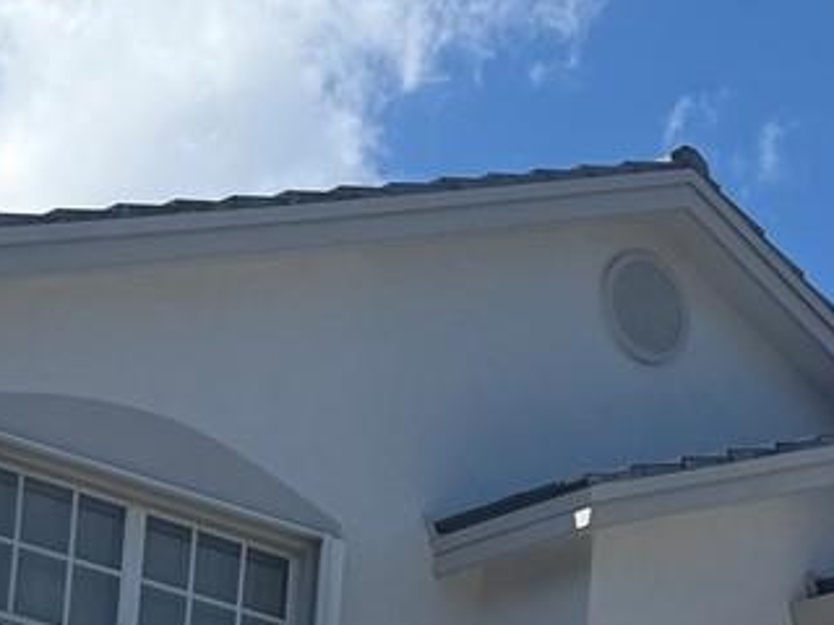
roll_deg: -3.6
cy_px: 997
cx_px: 487
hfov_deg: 16.4
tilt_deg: +10.1
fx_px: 2891
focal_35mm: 120
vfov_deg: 11.7
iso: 80
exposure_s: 1/5319
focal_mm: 6.76
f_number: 1.78
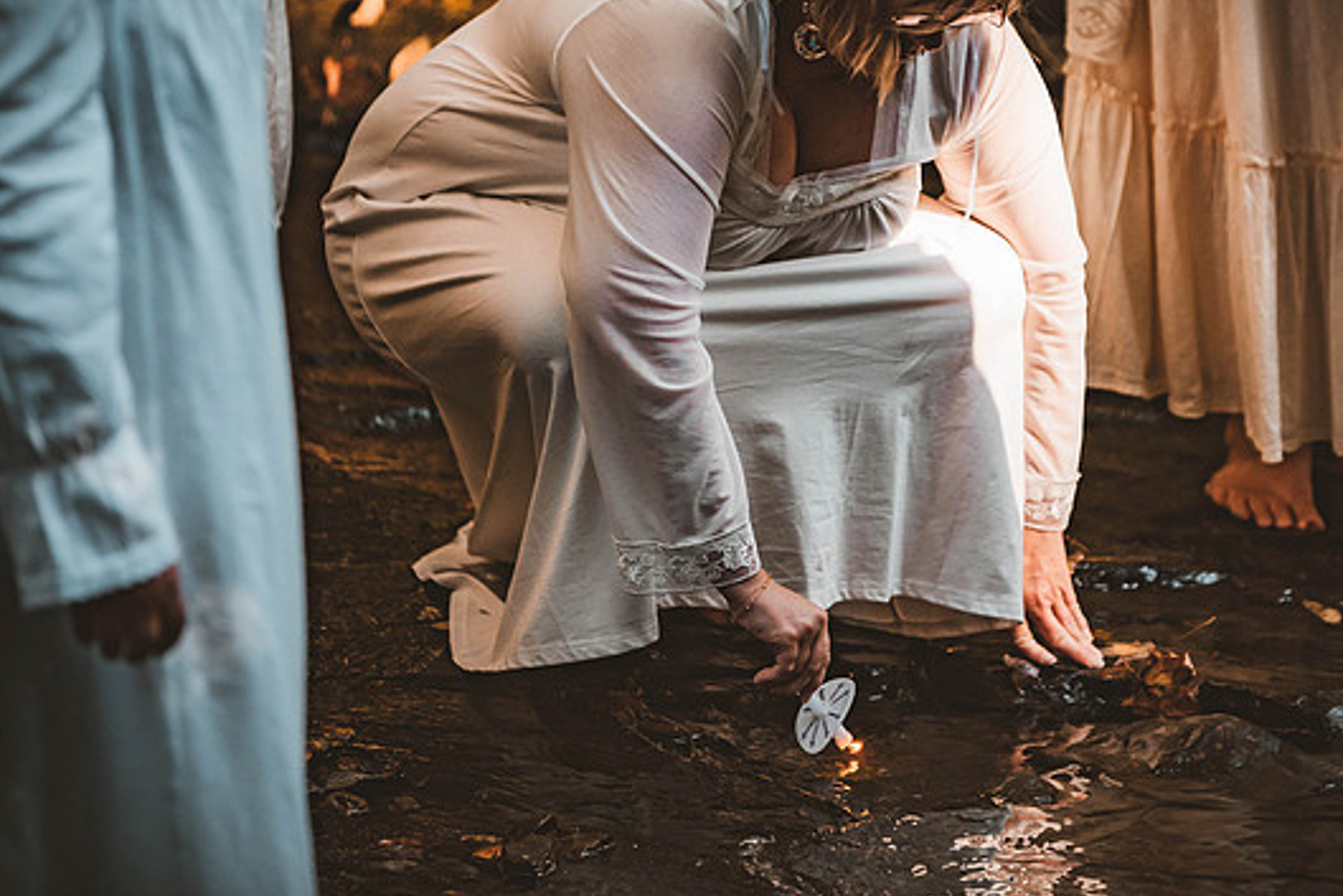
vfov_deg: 4.4
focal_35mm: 309
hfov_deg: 6.7
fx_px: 11530
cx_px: 839
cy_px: 228
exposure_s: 1/400
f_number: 2.8
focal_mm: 200
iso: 1000
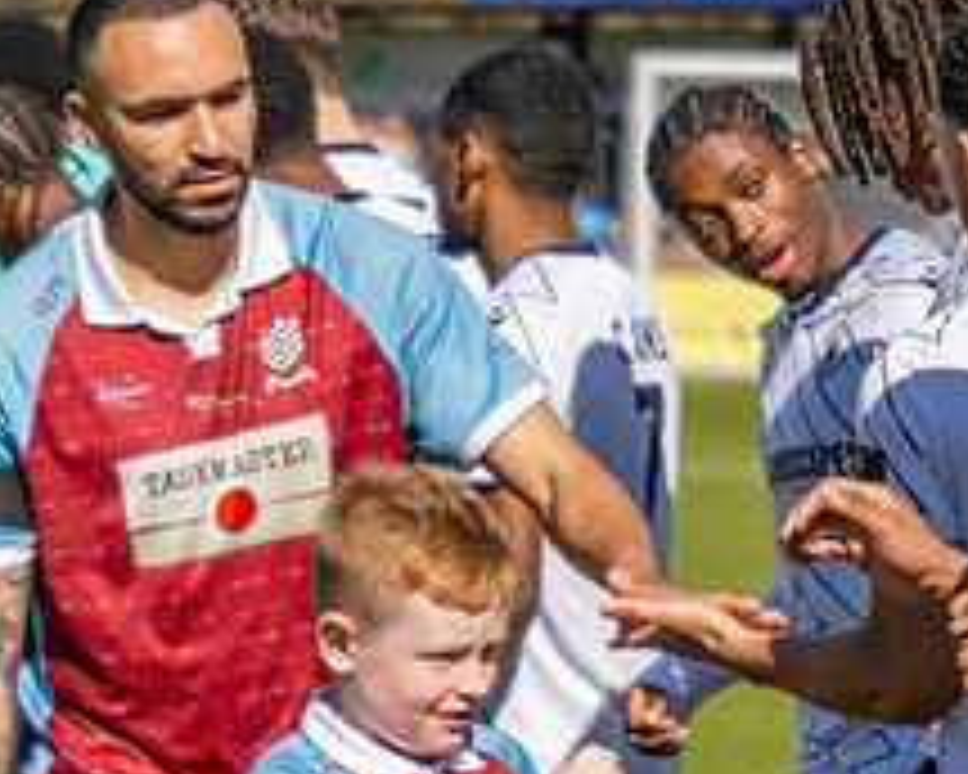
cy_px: 981
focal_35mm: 289
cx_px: 131
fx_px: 8280
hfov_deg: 6.7
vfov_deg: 5.3
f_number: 4
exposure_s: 1/3200
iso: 400
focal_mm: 98
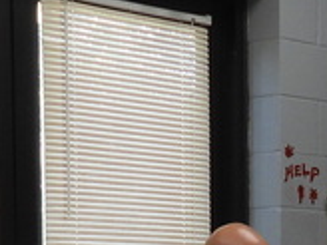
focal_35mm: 150
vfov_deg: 9.4
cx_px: 413
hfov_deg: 12.8
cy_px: 442
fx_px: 1417
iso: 110
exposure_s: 1/30
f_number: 2.8
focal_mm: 4.3
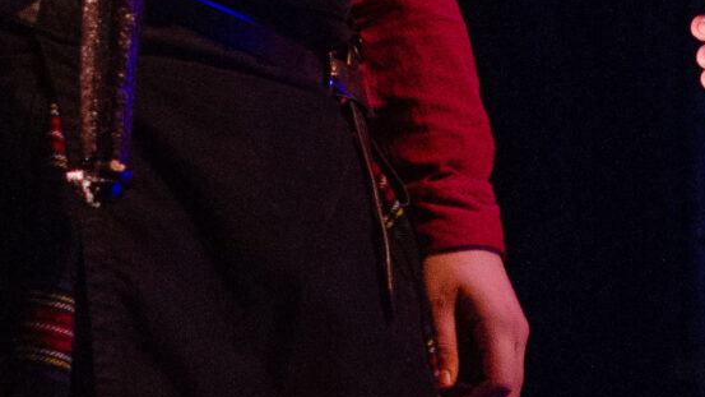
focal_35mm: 363
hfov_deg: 5.9
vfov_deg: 3.3
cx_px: 724
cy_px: 36
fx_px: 6786
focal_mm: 50
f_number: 2.8
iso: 2000
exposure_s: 1/400
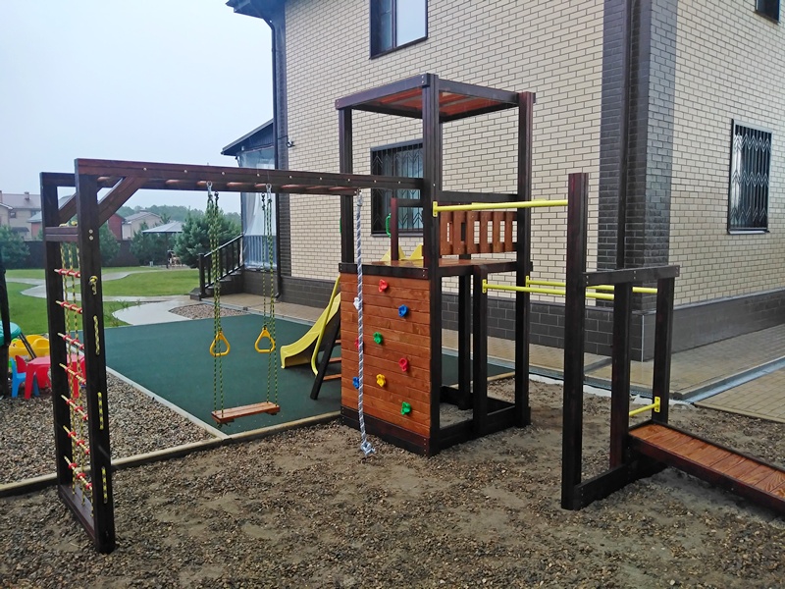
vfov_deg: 53.1
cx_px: 392
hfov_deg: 67.3
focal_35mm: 26
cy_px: 294
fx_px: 590
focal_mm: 3.63
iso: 100
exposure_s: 1/219
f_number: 1.8
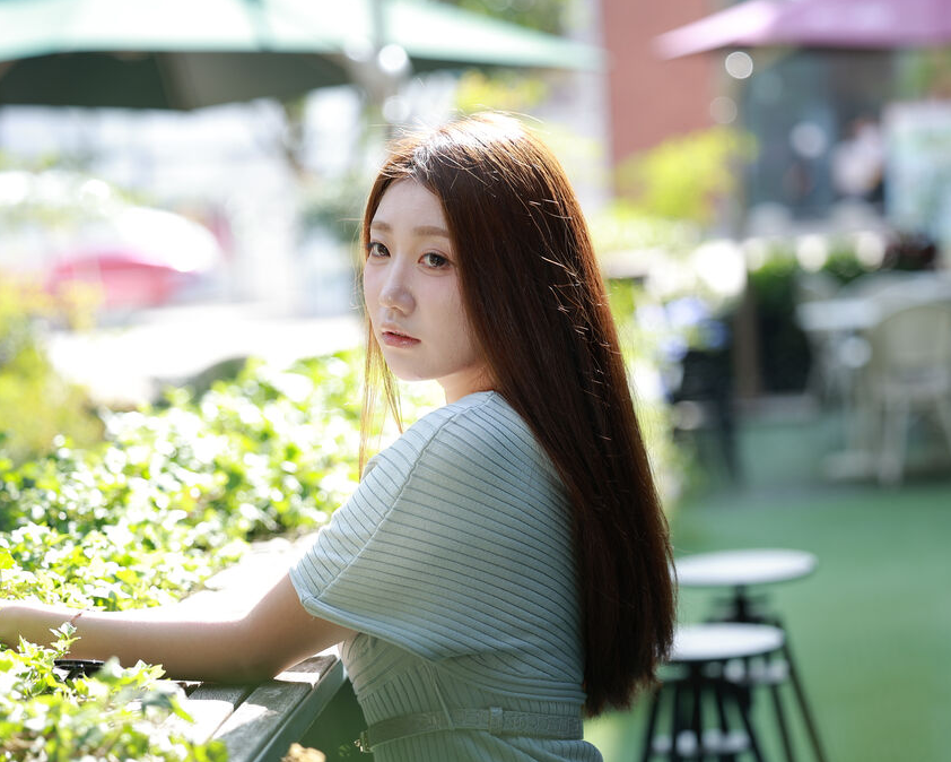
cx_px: 457
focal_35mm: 127
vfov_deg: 12.2
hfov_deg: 15.2
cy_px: 431
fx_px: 3575
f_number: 2.8
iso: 100
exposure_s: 1/250
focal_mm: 95
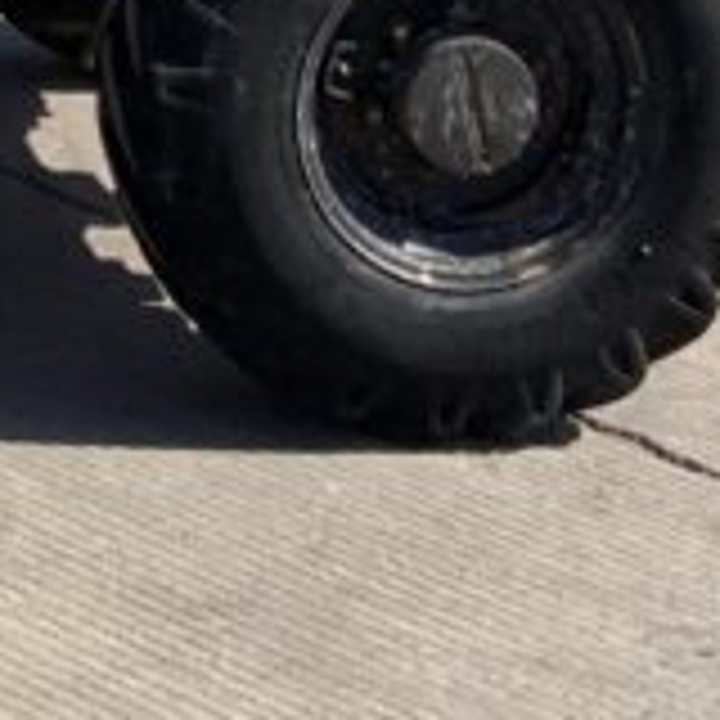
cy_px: -860
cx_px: -158
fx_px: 3859
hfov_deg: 10.5
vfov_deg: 9.7
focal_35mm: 164
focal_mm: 3
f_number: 1.8
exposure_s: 1/1311
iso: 16
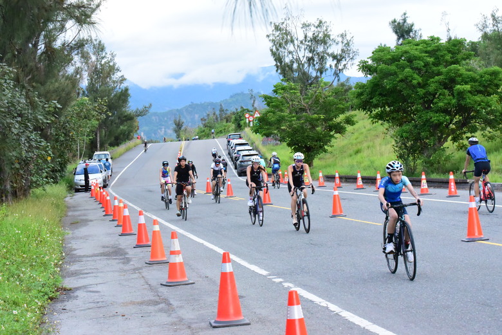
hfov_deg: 22.1
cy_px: 168
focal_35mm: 92
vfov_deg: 14.9
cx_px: 251
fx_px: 1284
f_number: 11
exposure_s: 1/2000
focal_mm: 92
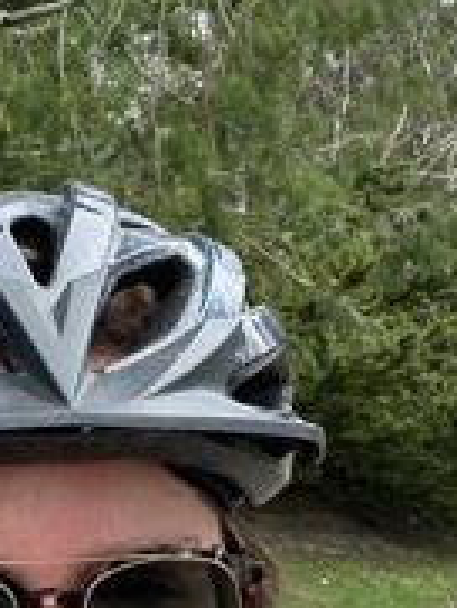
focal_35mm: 73
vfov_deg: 25.4
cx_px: 111
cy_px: 601
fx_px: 1283
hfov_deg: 20.0
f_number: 2.2
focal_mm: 2.71
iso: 25
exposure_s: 1/122
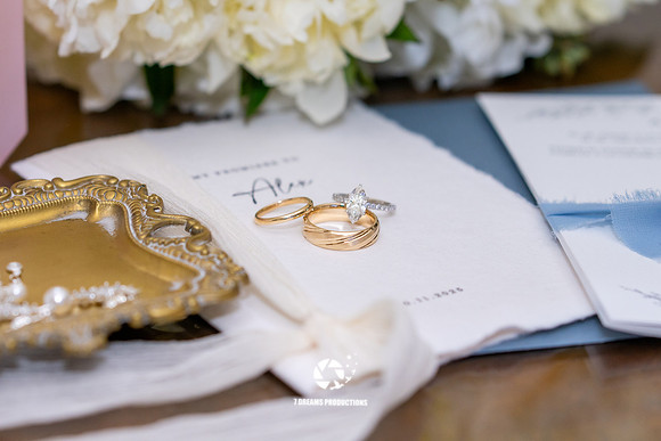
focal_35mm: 127
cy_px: 220
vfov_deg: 10.8
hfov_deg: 16.1
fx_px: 2332
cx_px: 330
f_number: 2.8
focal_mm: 85
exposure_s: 1/125
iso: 640
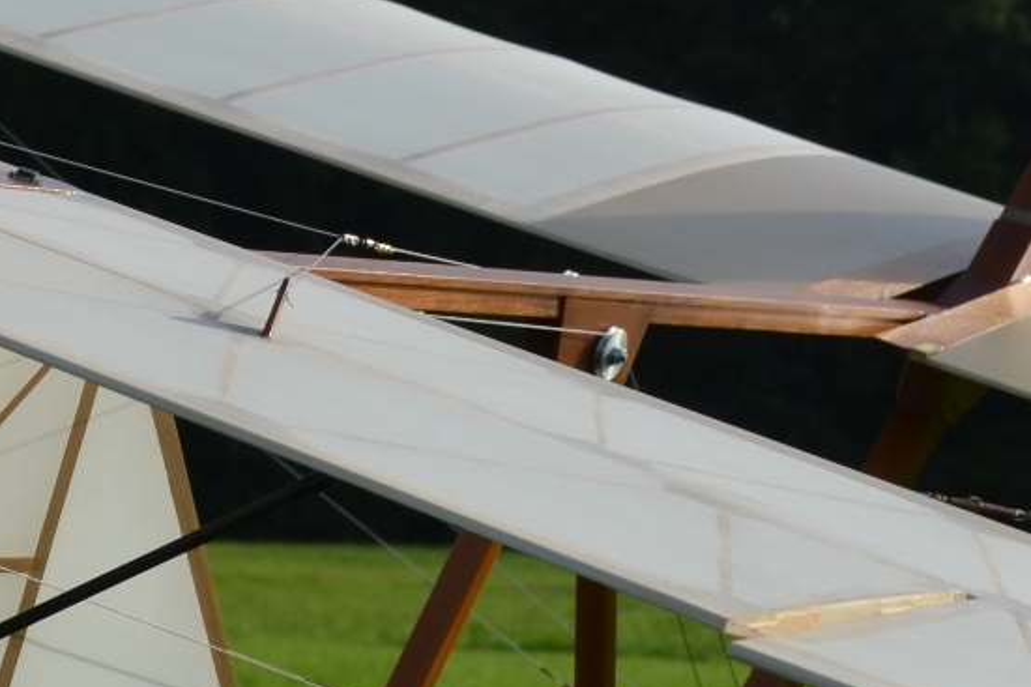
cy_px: -132
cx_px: 399
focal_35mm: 197
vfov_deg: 6.9
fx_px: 5640
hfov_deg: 10.4
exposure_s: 1/250
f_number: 8
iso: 100
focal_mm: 32
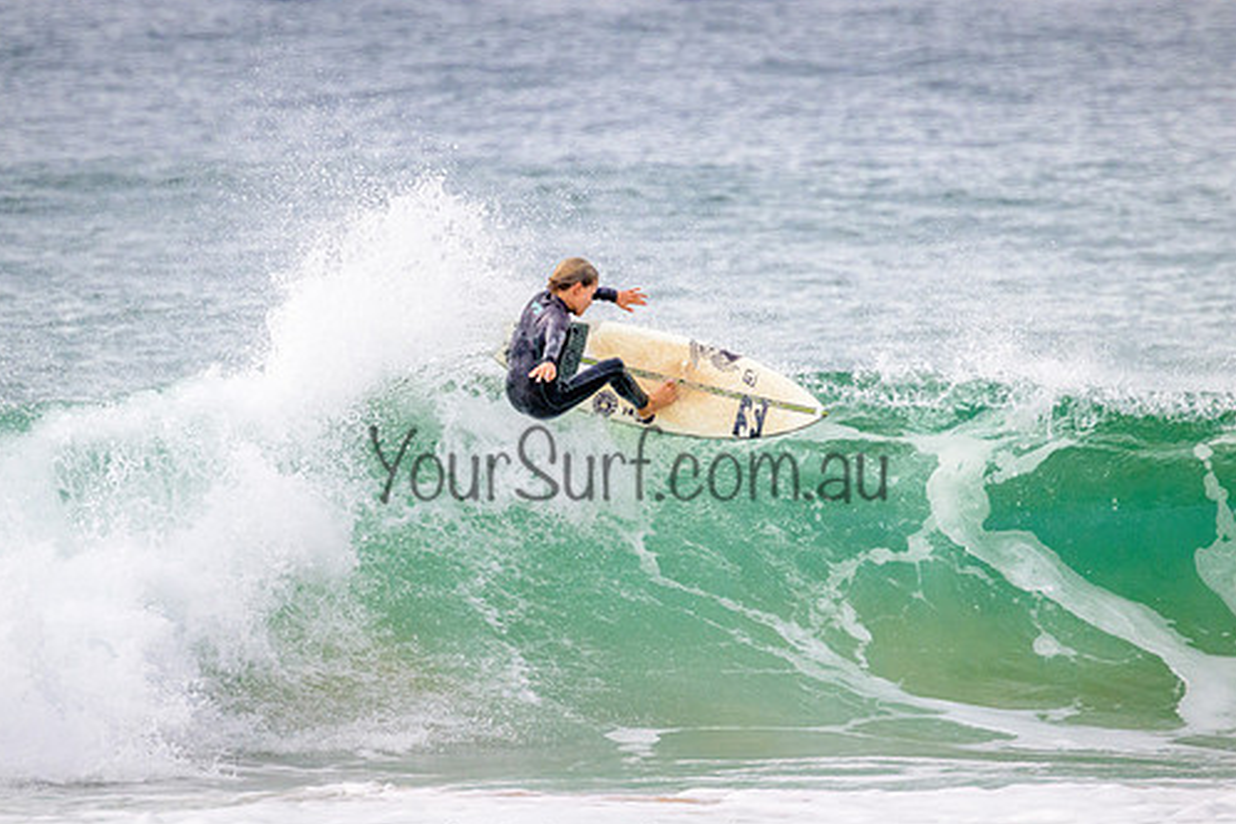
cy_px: 443
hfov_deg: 2.2
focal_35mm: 932
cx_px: 625
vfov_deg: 1.5
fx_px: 31996
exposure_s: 1/2000
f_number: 11
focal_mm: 800
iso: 2000
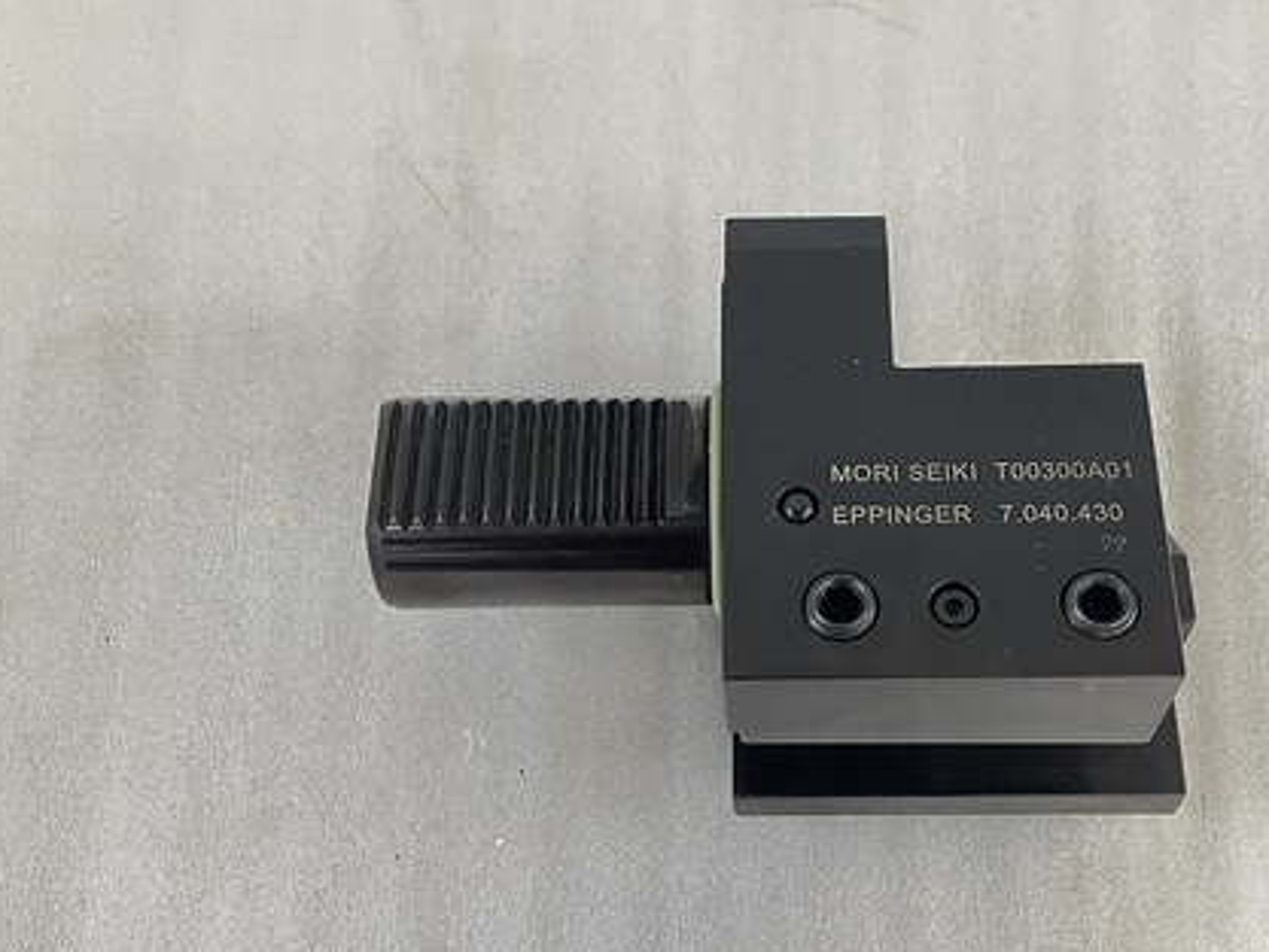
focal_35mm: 43
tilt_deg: -71.2
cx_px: 761
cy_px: 526
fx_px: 1577
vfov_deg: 33.6
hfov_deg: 43.6
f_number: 1.8
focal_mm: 3.99
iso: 320
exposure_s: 1/60
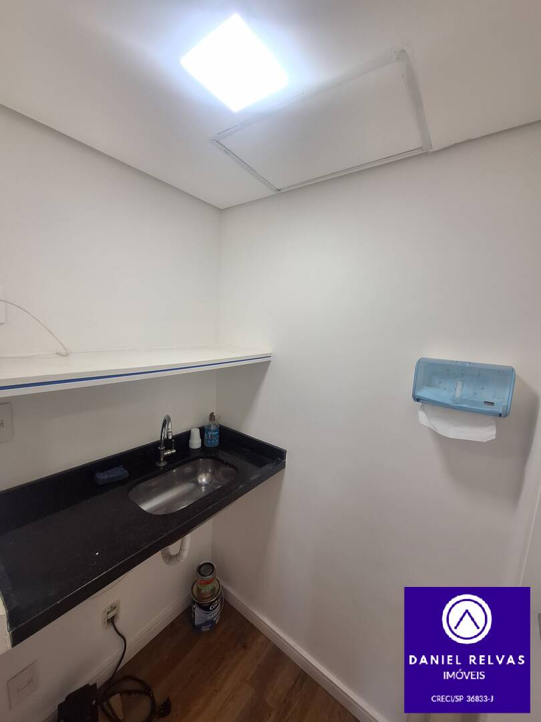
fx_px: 271
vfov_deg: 106.2
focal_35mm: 13
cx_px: 270
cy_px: 361
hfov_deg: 89.9
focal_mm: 1.74
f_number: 2.2
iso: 64
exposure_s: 1/40
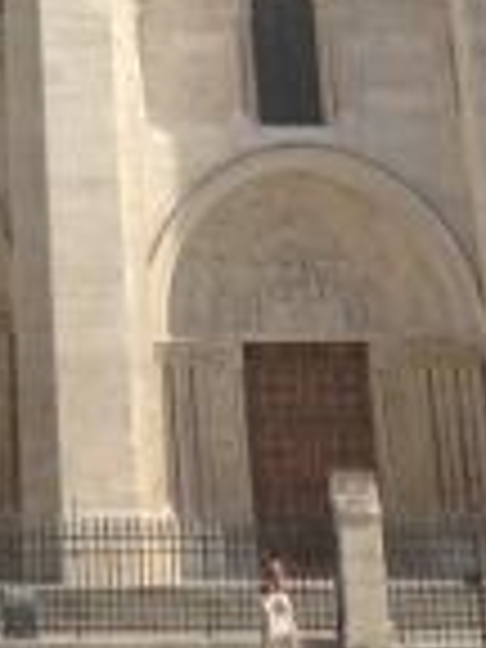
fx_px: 2752
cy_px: -675
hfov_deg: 9.9
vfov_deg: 11.9
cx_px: -171
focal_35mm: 147
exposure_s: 1/1808
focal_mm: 4.13
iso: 50
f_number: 2.4
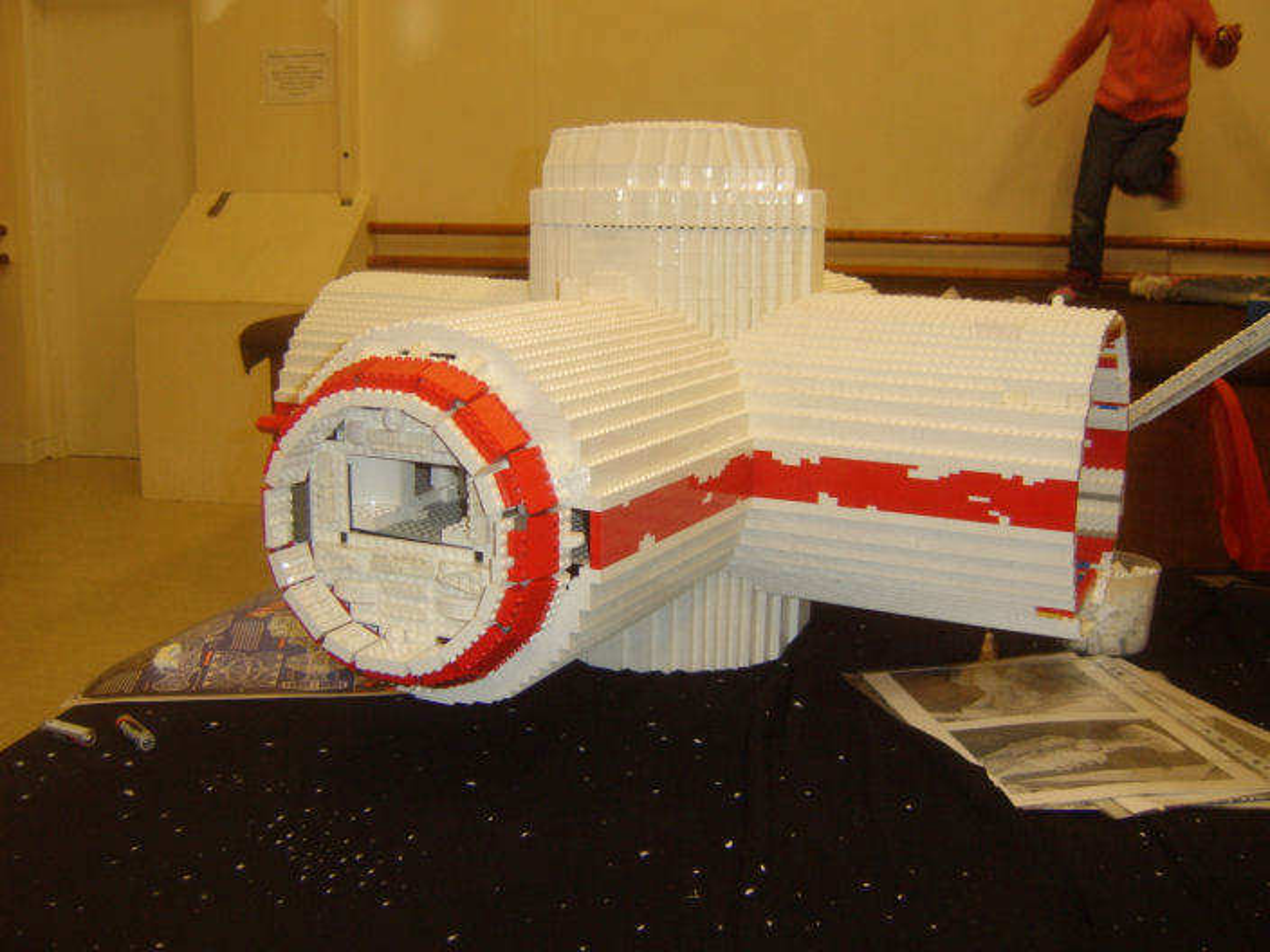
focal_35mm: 31
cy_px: 476
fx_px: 1137
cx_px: 635
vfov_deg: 45.4
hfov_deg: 58.4
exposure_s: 1/30
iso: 141
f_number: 2.7
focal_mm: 8.13
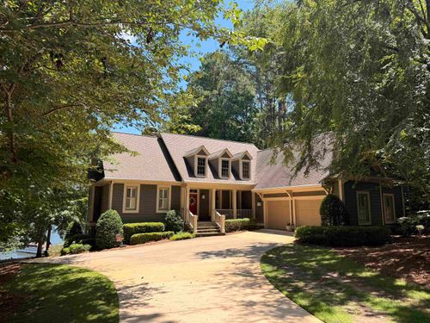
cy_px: 162
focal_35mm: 24
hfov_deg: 71.6
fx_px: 298
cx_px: 215
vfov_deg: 56.8
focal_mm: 6.76
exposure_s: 1/1689
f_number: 1.78
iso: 80
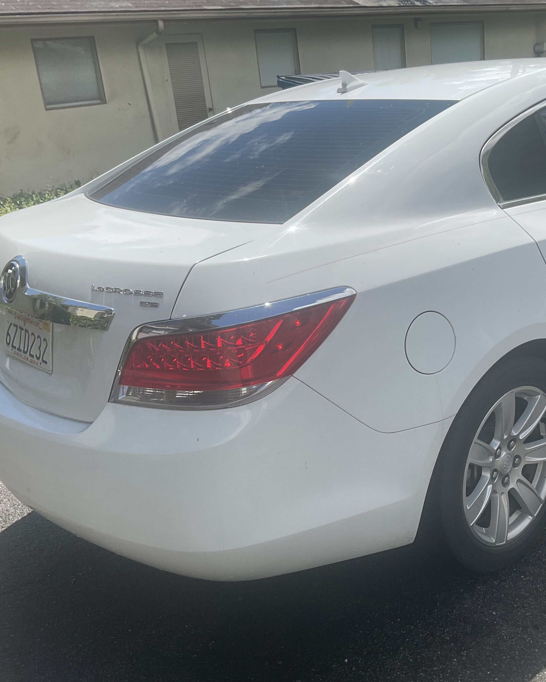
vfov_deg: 47.9
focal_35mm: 38
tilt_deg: -19.8
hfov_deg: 38.6
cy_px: 342
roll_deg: +5.3
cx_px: 377
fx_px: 767
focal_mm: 3
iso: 16
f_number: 1.8
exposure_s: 1/2427
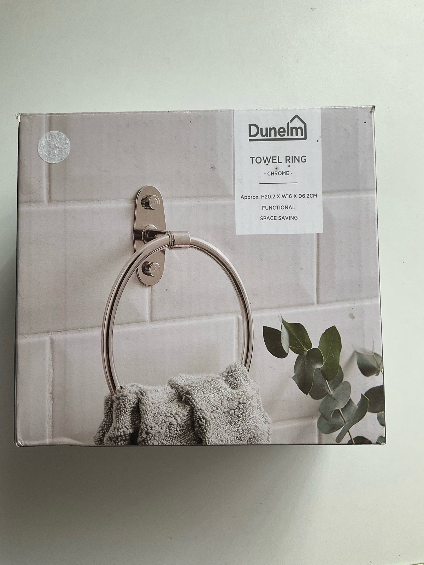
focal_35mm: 29
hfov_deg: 48.2
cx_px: 212
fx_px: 474
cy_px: 282
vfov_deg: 61.7
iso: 40
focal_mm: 3
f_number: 1.8
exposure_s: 1/100
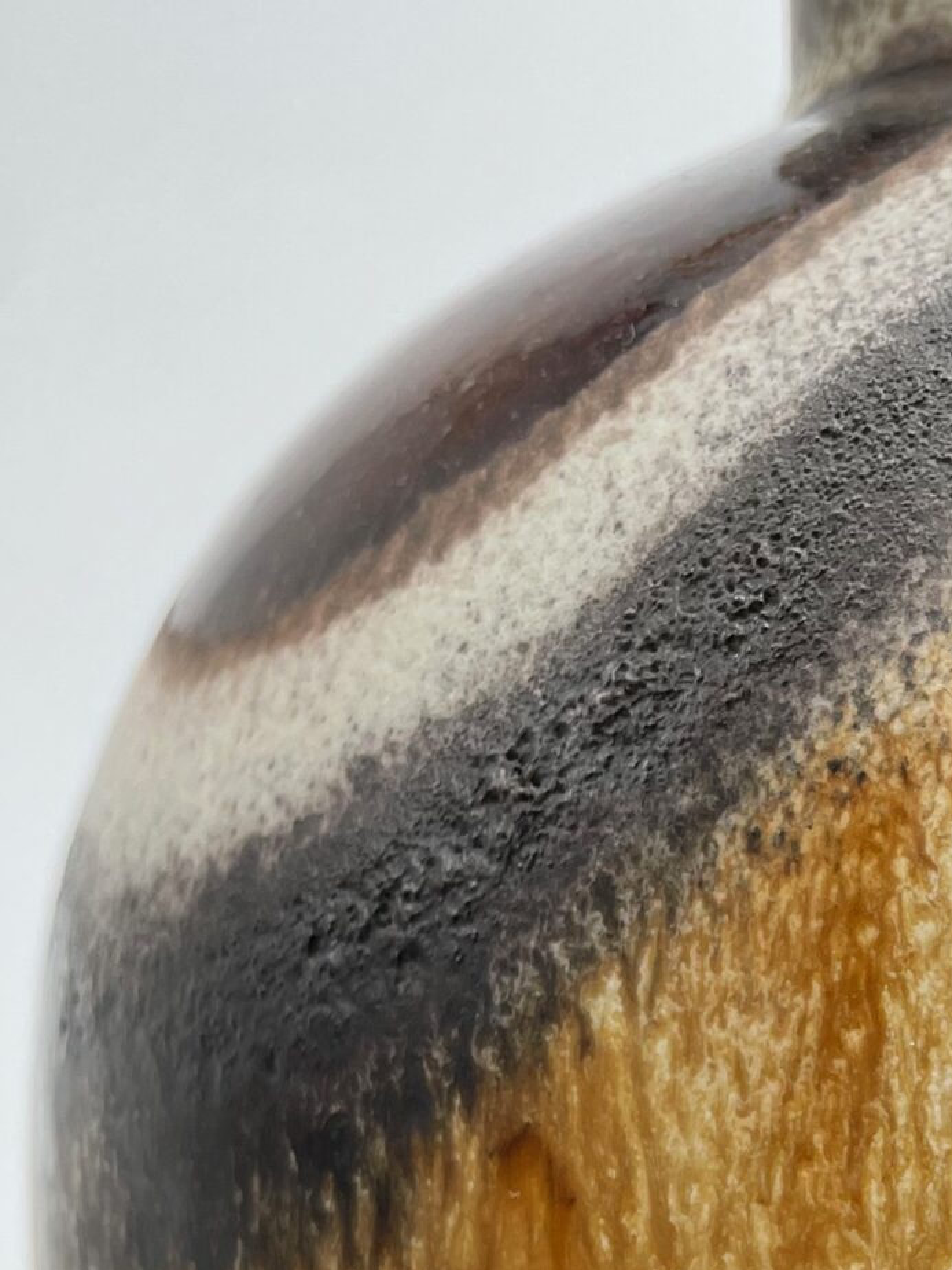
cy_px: 1407
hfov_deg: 19.0
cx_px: 1231
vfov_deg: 25.1
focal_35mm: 72
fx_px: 2640
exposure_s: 1/121
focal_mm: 4.2
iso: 64
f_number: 1.6
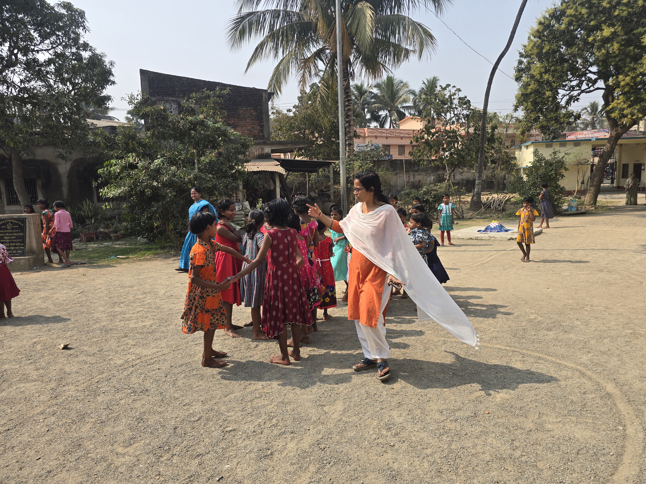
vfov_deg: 58.9
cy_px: 242
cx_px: 323
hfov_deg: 73.9
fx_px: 429
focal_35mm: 23
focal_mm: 6.3
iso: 12
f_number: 1.7
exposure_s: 1/643
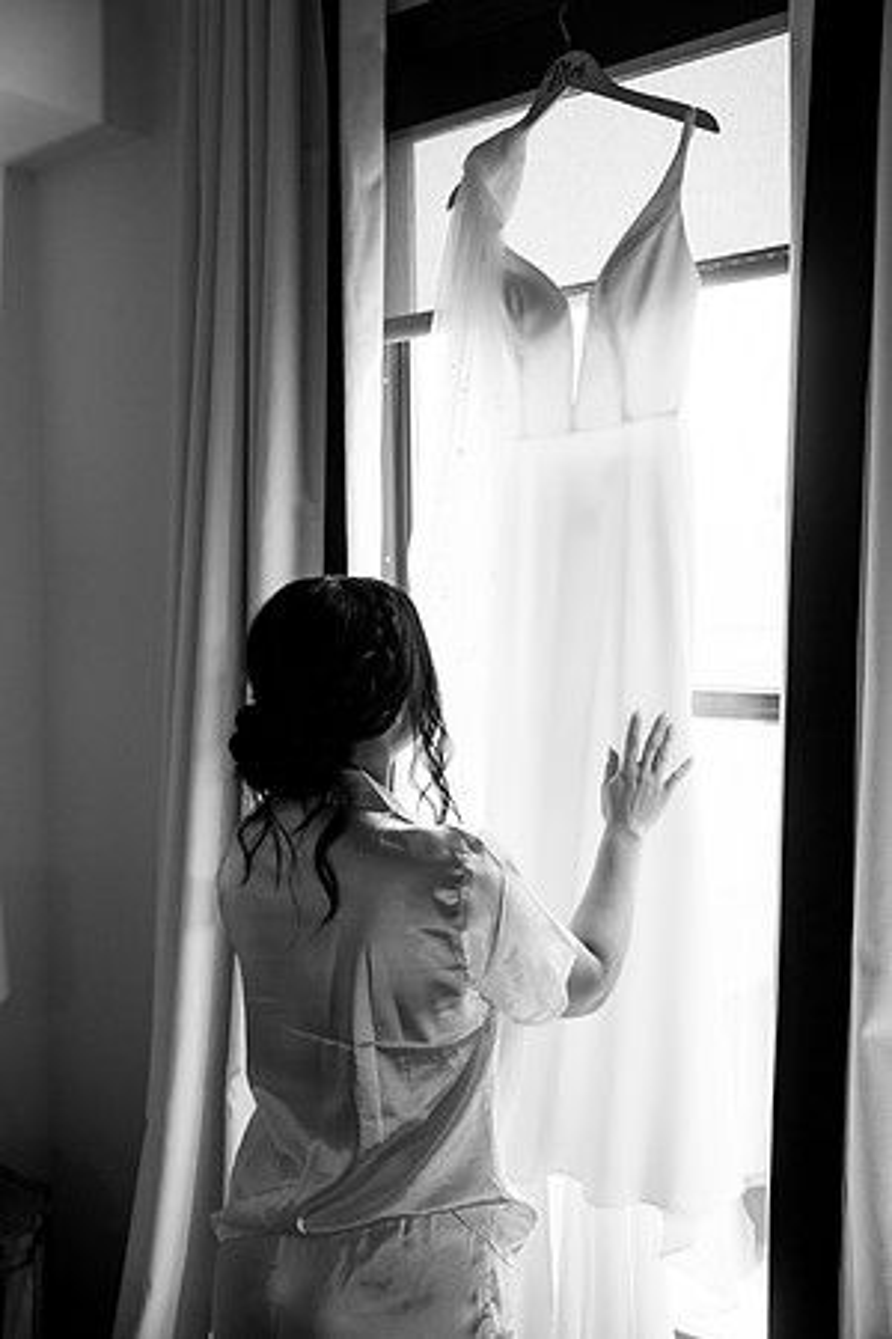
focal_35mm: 34
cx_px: 446
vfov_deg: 55.8
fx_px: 1264
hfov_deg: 38.9
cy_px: 670
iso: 1000
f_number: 2.8
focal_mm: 34
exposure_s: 1/400
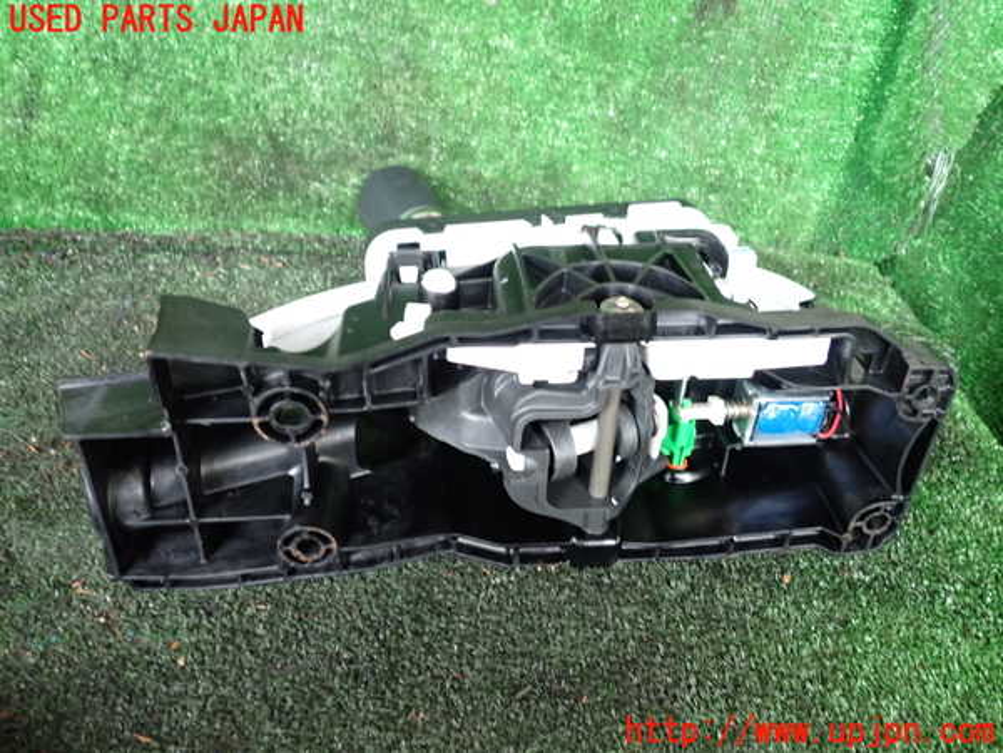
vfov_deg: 46.8
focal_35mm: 30
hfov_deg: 60.0
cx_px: 502
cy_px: 376
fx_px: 869
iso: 250
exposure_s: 1/30
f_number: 2.3
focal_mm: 5.4
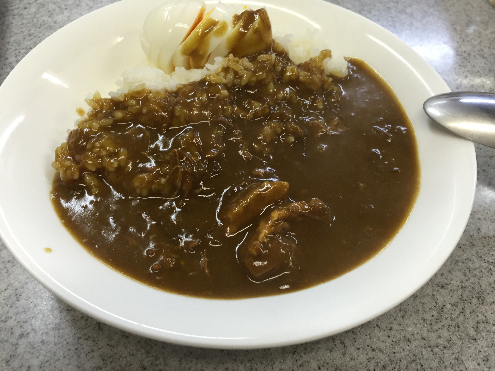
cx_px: 248
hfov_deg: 61.7
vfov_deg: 48.2
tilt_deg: -53.6
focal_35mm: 29
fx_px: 415
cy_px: 186
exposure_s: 1/33
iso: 80
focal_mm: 4.15
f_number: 2.2
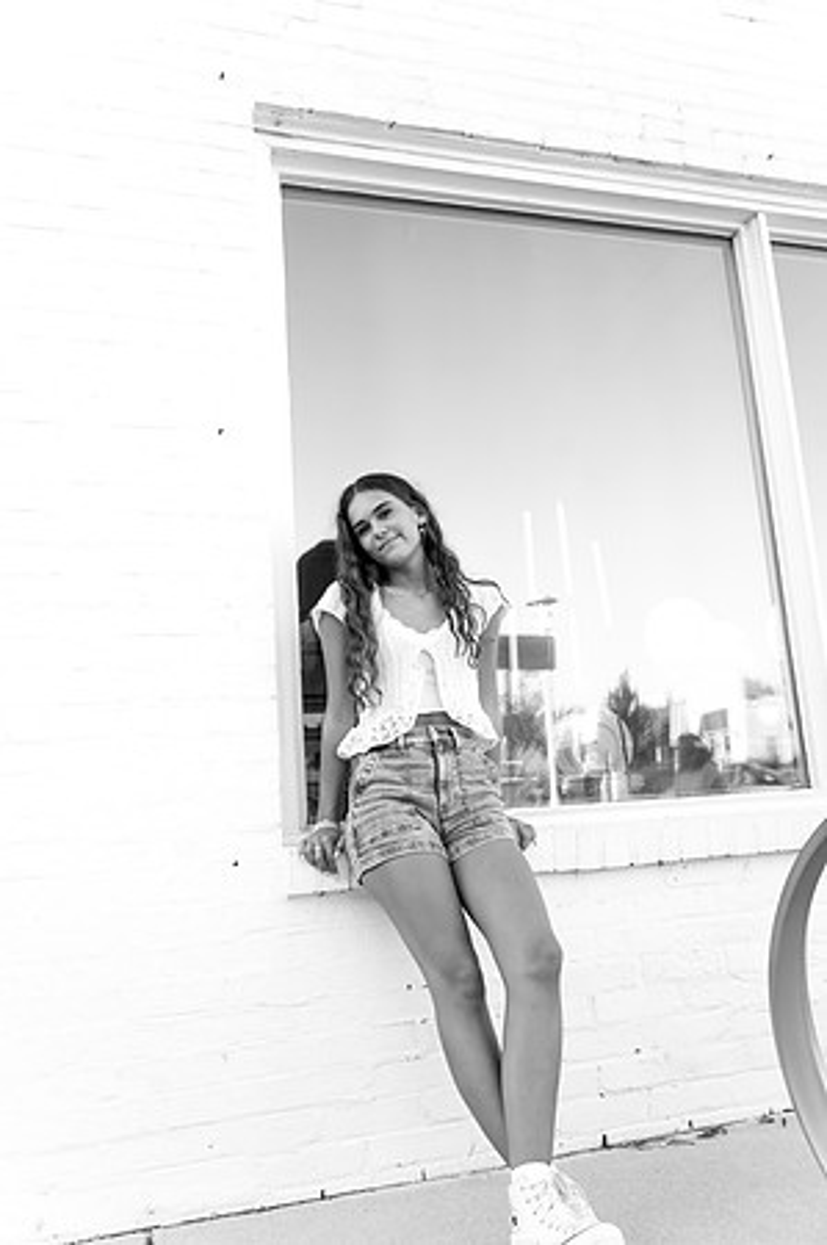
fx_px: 1053
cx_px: 414
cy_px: 622
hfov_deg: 42.9
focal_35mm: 30
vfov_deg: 61.2
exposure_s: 1/1250
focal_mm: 30.5
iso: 1600
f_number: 4
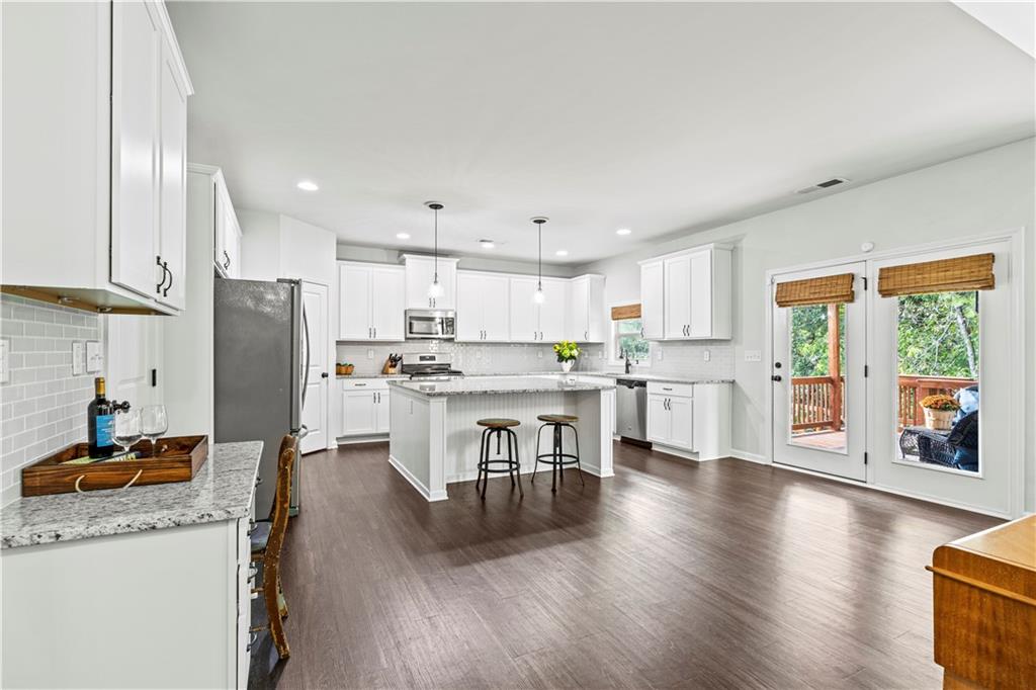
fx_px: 460
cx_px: 518
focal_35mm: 16
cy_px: 345
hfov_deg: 96.8
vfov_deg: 73.7
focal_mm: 16
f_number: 7.1
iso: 200
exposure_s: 1.3
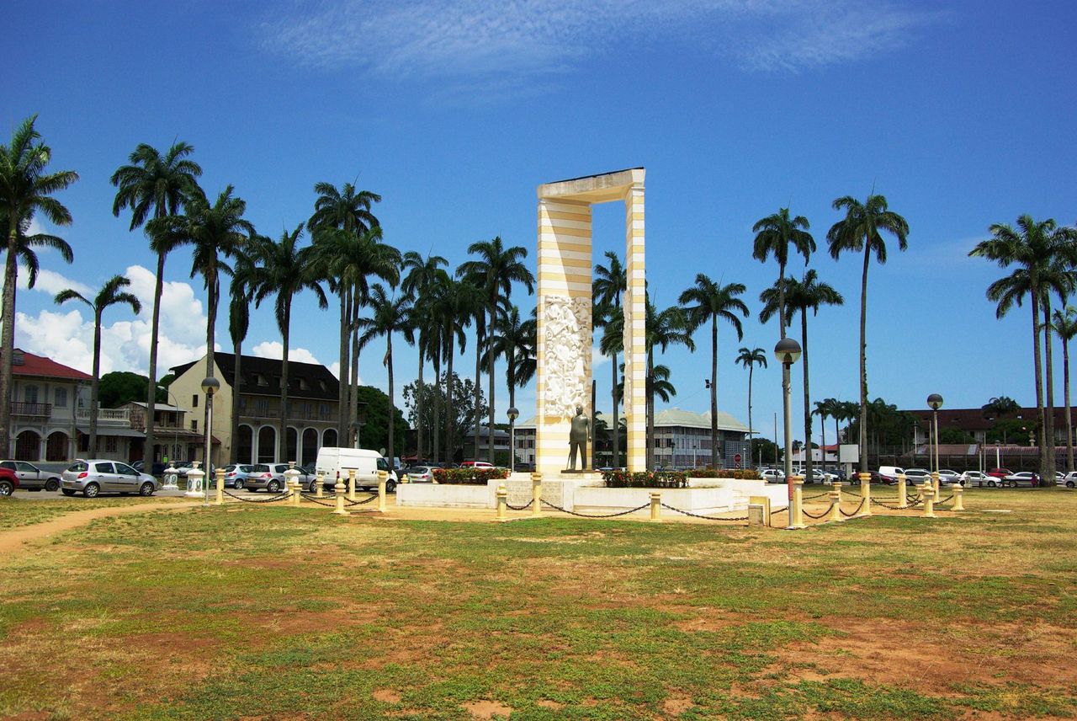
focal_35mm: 32
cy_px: 360
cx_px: 538
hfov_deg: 59.4
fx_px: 943
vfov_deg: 41.8
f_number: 5.6
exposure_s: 1/3000
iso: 400
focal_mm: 21
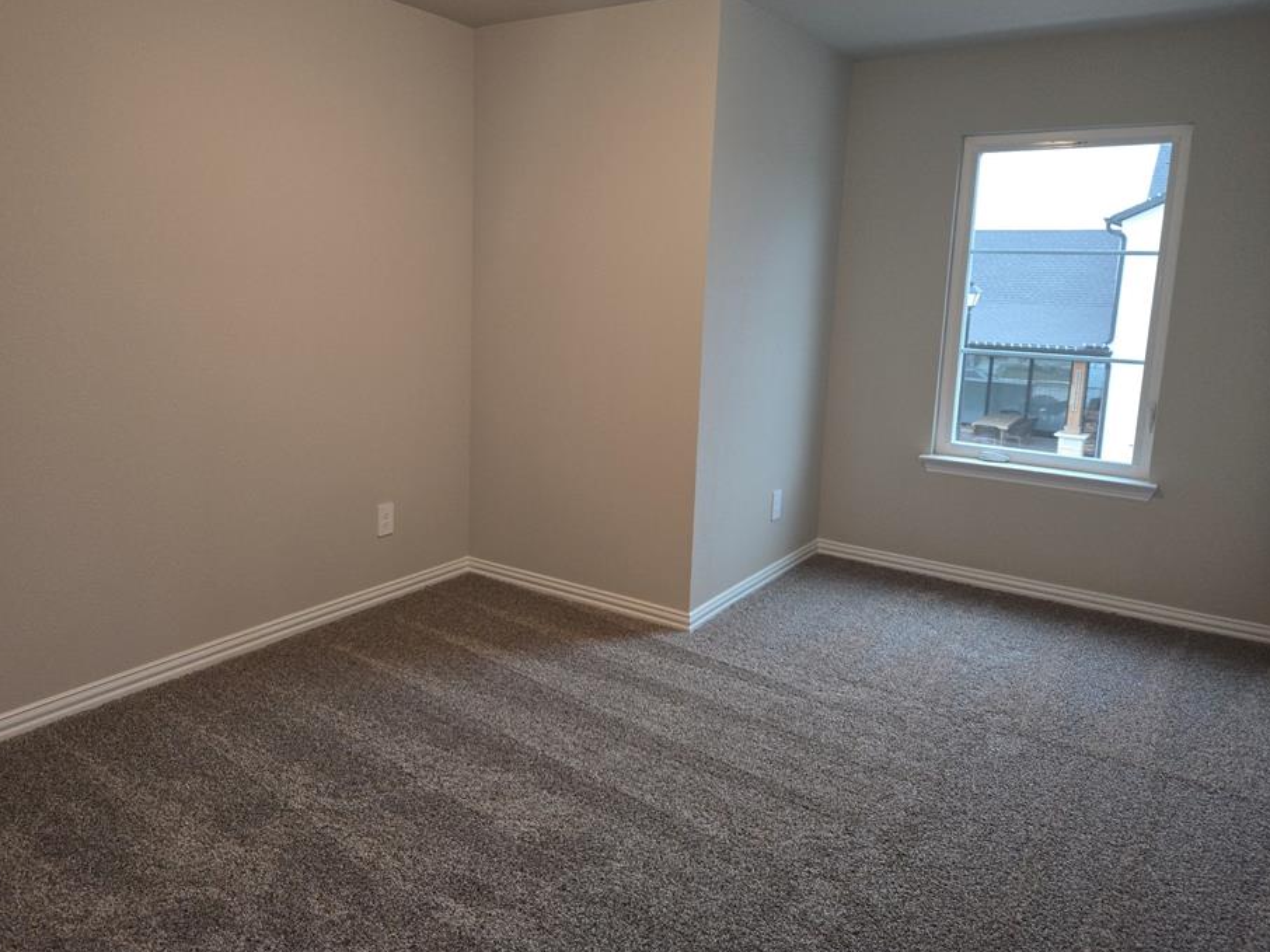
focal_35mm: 26
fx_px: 954
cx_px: 561
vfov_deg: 52.9
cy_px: 422
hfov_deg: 67.1
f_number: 1.8
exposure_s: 1/40
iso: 100
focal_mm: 5.4
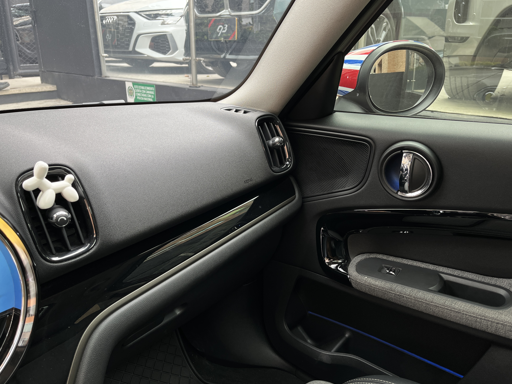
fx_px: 399
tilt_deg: -20.1
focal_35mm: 27
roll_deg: -0.3
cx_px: 255
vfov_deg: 51.4
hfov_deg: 65.3
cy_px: 194
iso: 64
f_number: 1.6
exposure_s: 1/92
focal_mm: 5.1
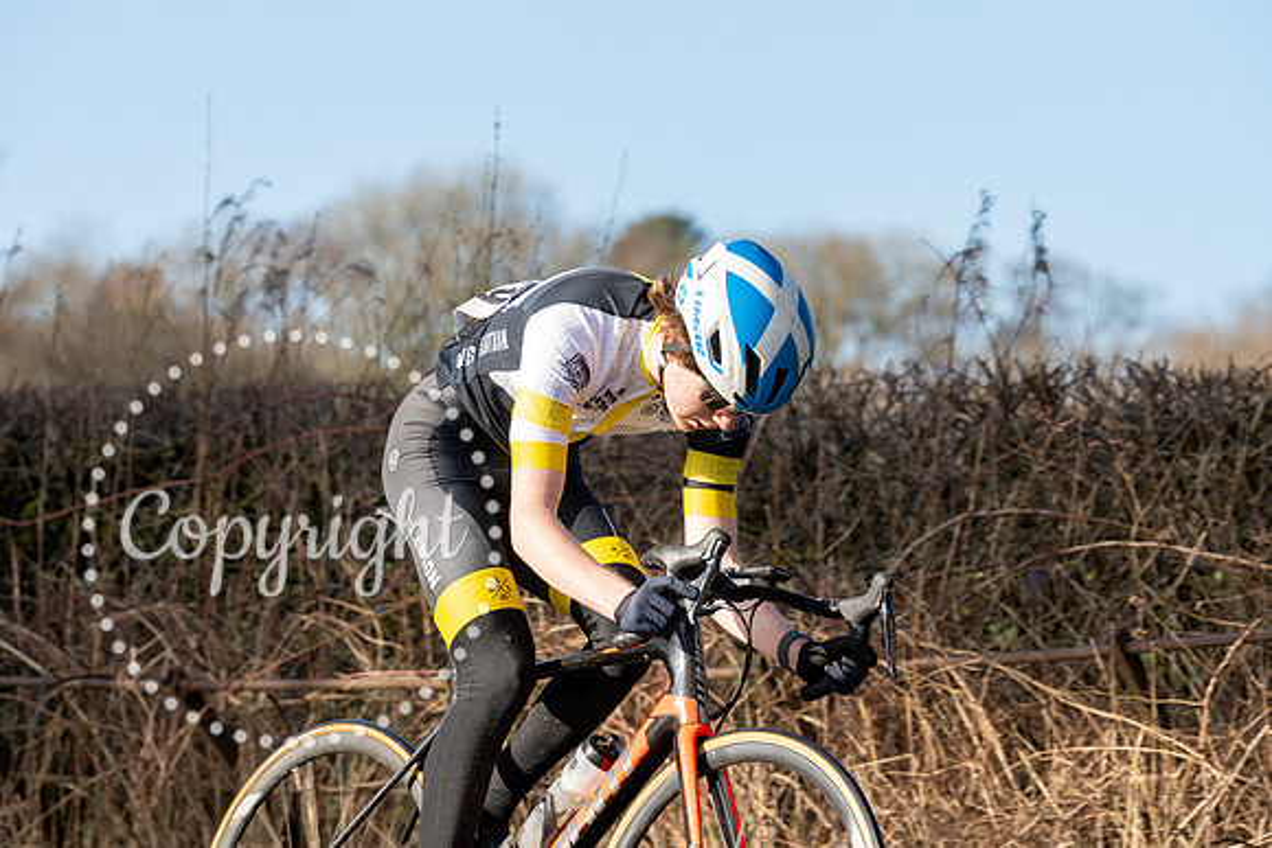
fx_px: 6644
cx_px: 636
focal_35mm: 188
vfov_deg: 7.3
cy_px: 424
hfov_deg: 10.9
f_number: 7.1
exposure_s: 1/1000
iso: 640
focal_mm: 188
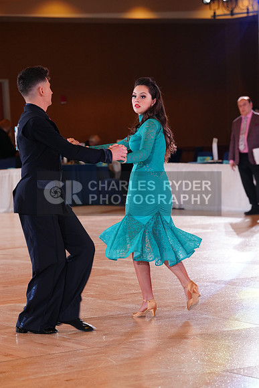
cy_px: 194
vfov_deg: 16.3
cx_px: 130
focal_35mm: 126
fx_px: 1359
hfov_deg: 10.9
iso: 1600
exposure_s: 1/160
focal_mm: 126
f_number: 5
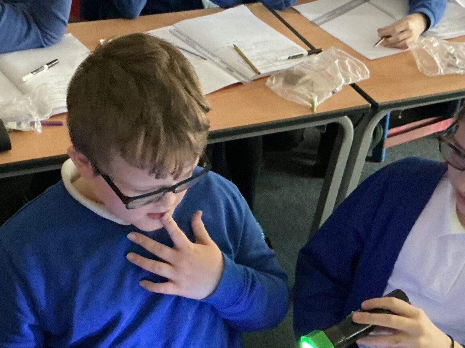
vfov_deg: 22.7
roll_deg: -5.4
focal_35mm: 64
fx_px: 860
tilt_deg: -42.1
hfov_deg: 30.1
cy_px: 261
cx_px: 158
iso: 500
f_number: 1.8
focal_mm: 3
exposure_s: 1/17
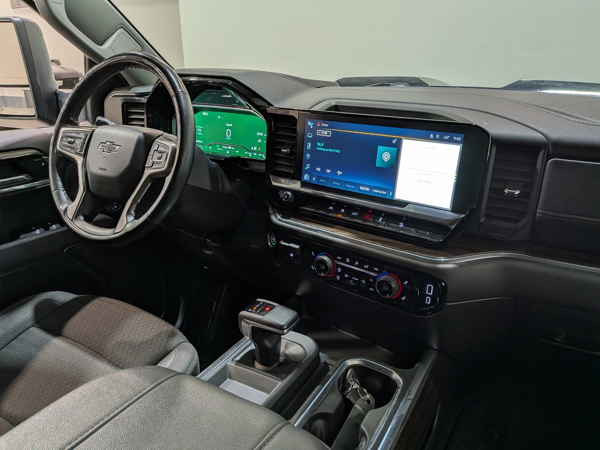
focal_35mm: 24
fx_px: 416
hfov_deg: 71.6
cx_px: 300
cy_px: 225
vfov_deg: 56.8
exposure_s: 1/40
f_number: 1.7
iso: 27
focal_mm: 4.53
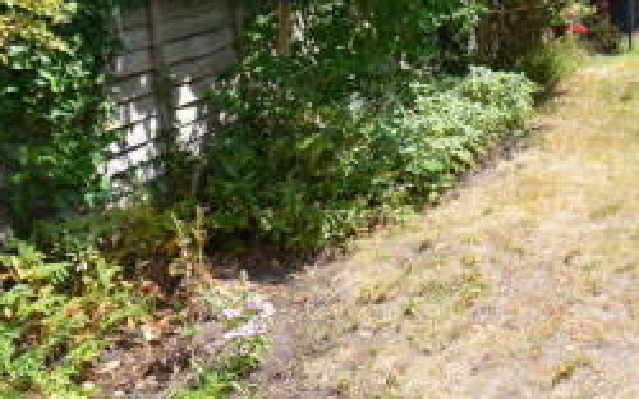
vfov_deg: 30.2
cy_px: 19
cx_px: 725
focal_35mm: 40
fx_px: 696
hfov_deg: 39.1
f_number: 10
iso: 400
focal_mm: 10
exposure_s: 1/250
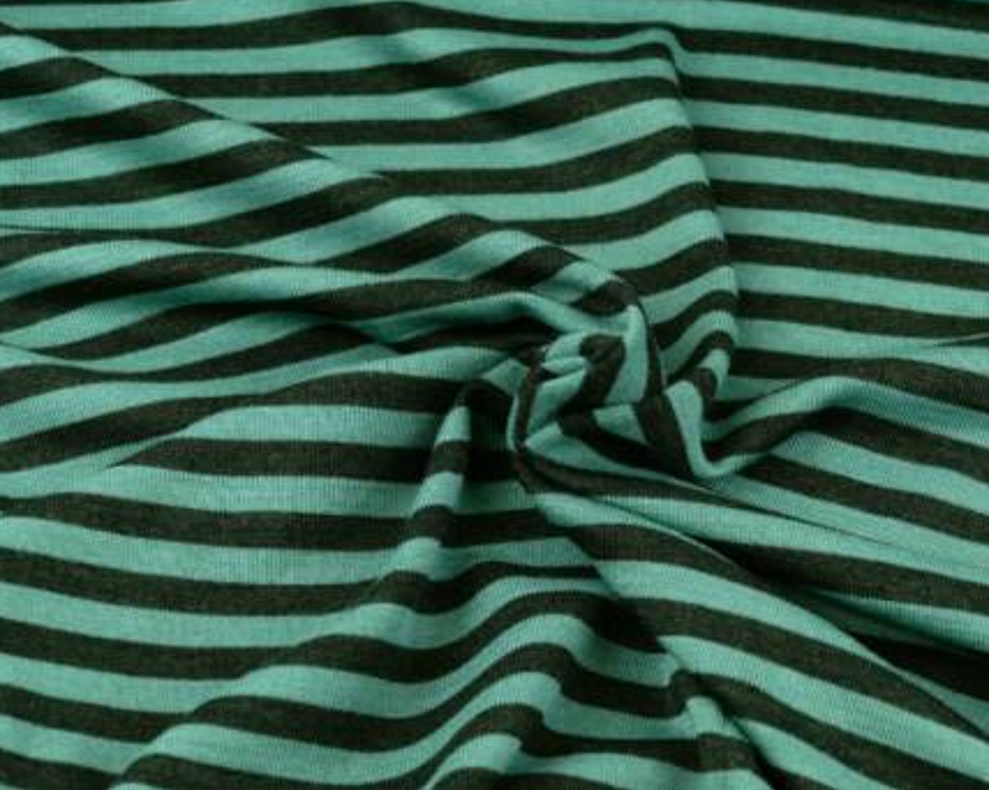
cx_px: 592
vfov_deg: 13.6
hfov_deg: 17.0
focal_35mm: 113
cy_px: 392
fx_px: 3306
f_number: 5.6
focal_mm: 35.95
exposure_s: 1/80
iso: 1000
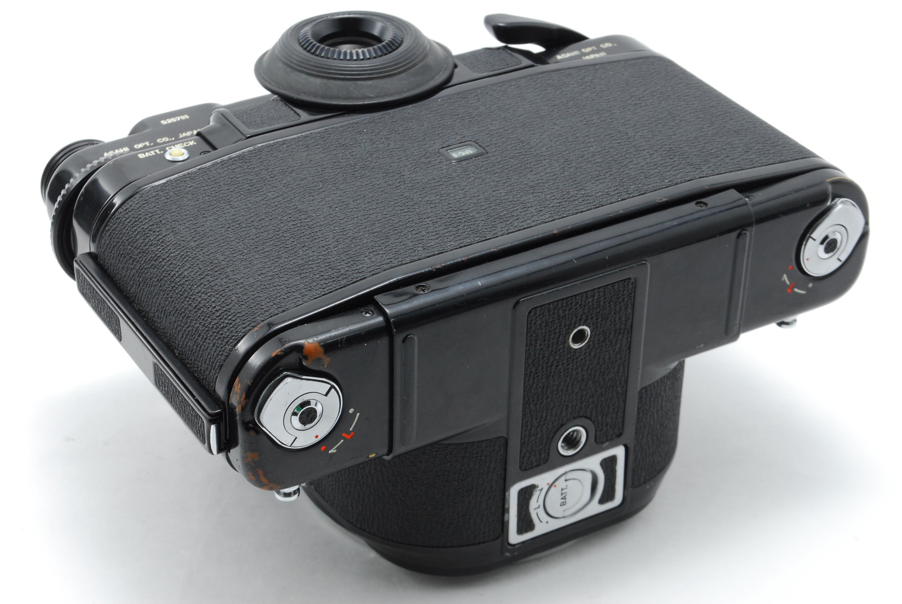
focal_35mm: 82
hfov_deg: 24.6
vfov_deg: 16.6
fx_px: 2070
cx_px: 451
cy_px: 302
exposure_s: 1/100
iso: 400
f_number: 16
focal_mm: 55
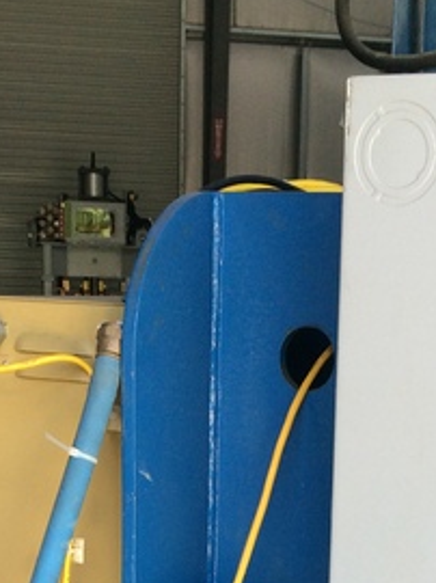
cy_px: 784
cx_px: 259
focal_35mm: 86
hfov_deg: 17.1
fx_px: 1447
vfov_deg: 20.5
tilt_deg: -18.2
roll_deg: -1.3
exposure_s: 1/120
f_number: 2.2
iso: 50
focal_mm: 4.15
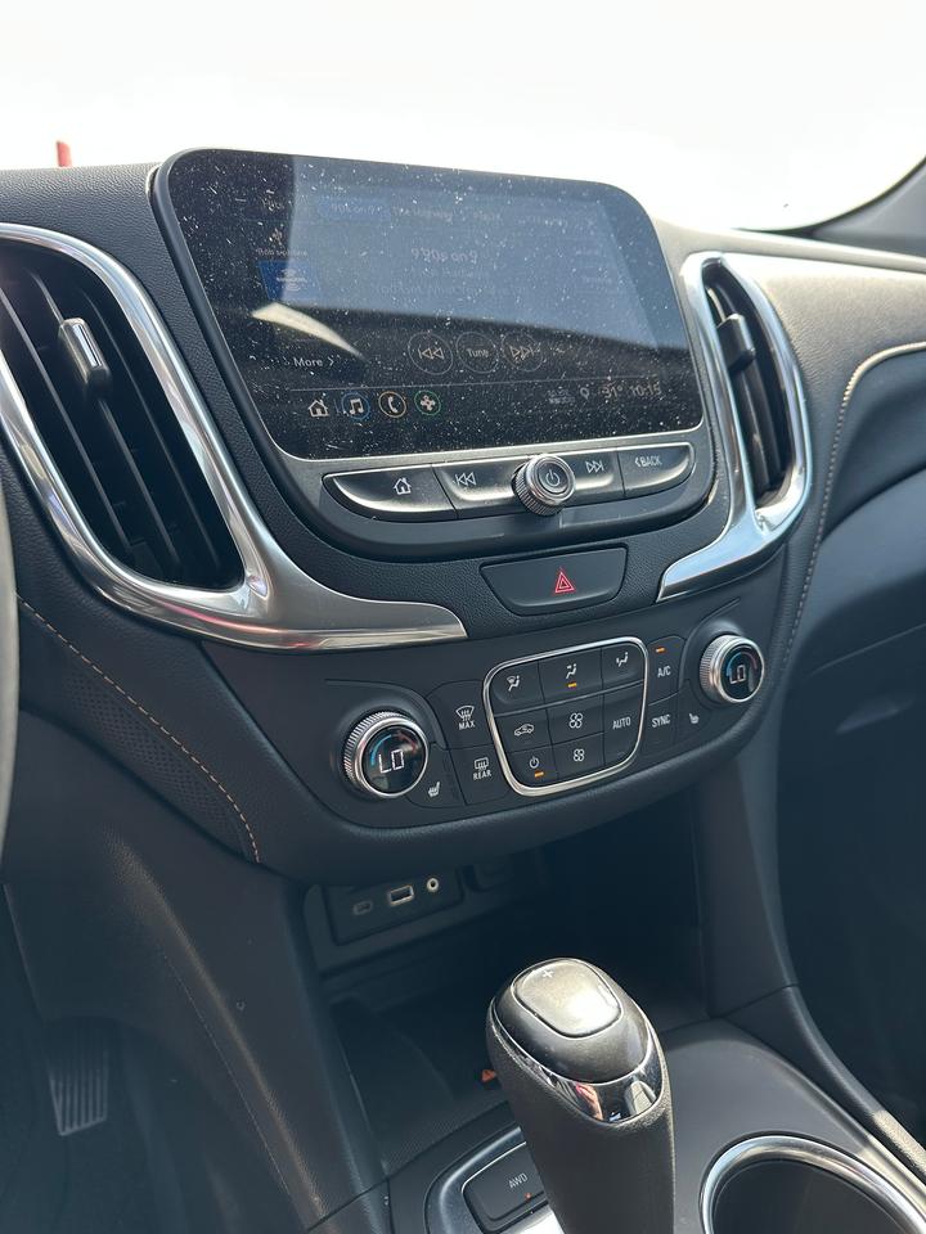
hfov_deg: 56.8
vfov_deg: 71.6
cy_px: 617
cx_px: 463
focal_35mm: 24
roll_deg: -1.3
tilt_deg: -20.9
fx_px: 856
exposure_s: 1/380
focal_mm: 6.86
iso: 80
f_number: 1.78
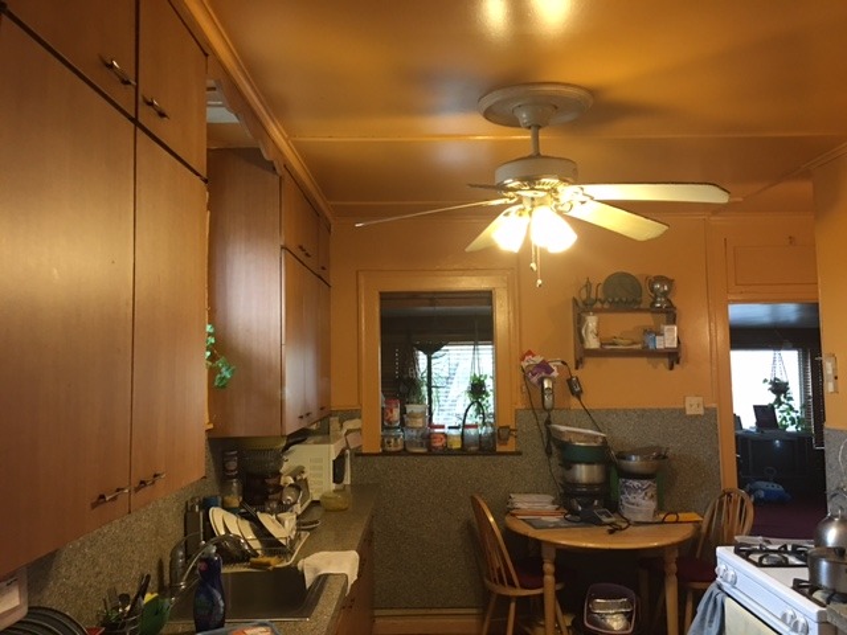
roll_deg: -0.3
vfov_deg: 48.2
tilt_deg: +3.8
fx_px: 710
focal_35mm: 29
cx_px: 424
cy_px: 318
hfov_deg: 61.7
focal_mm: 4.15
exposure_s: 1/15
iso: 80
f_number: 2.2
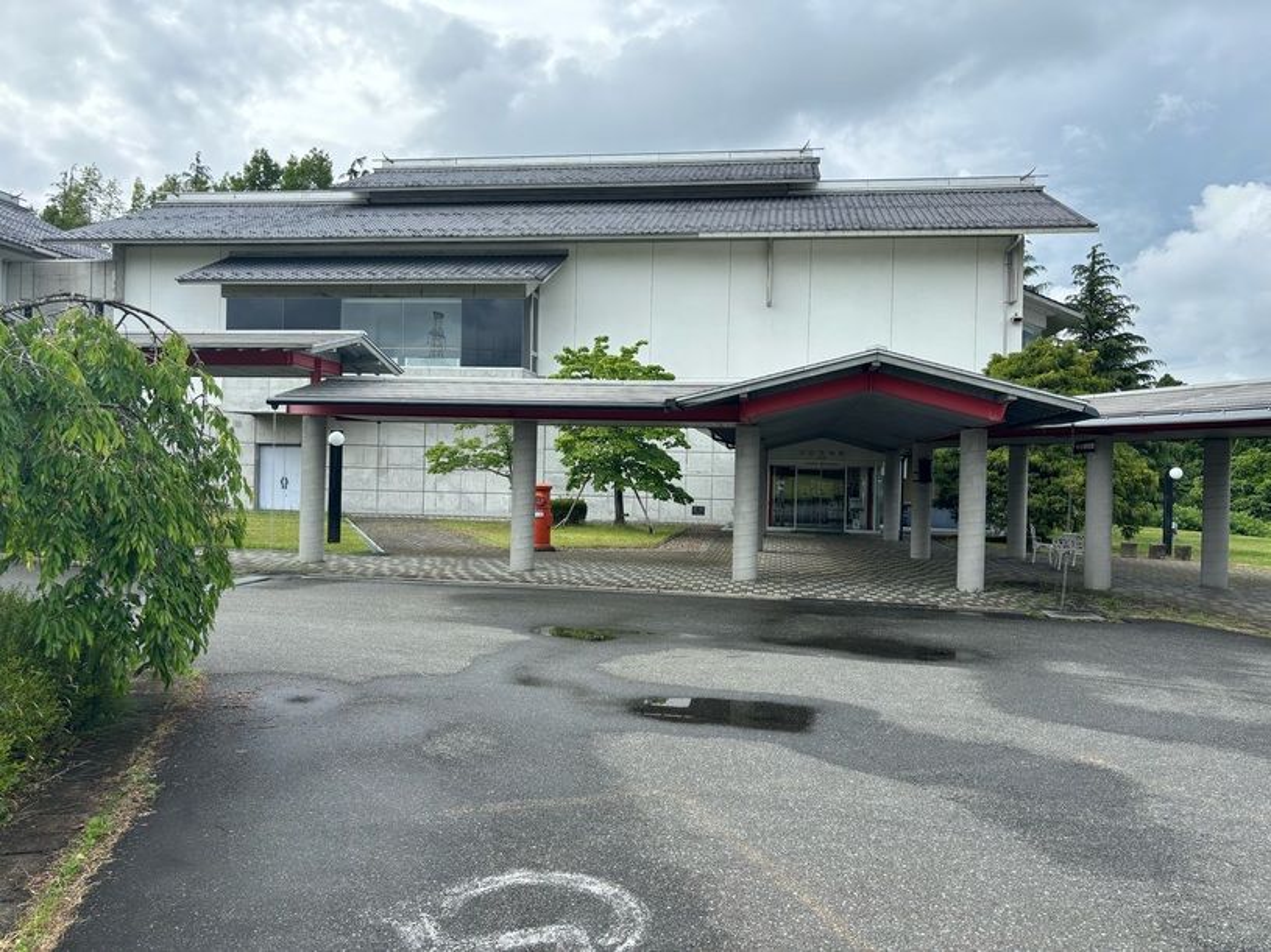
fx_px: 955
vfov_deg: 53.1
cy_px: 476
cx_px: 636
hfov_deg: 67.3
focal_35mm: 26
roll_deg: -1.2
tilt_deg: +0.6
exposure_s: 1/1642
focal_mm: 5.96
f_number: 1.6
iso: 50
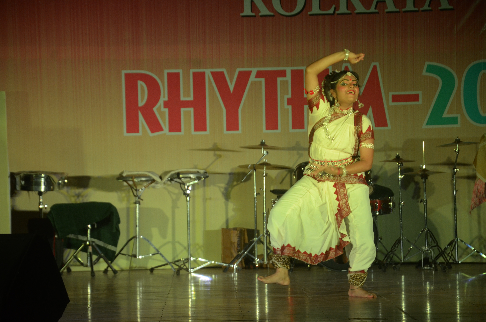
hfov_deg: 13.1
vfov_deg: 8.7
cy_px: 161
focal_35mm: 158
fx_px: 2122
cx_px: 243
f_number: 5.6
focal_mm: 105
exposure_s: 1/80
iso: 800
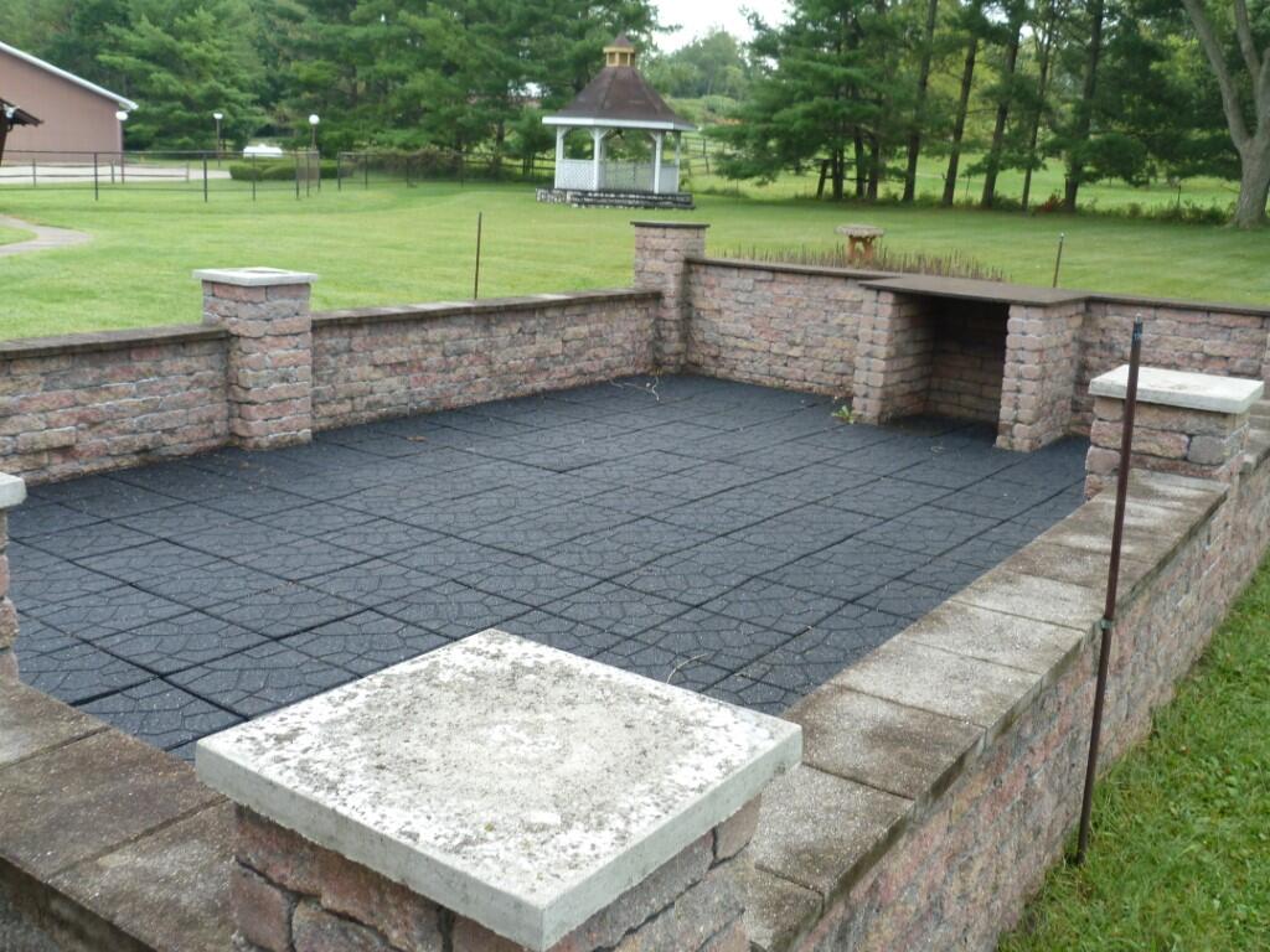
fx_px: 1211
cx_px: 635
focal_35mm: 33
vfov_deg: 42.9
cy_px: 476
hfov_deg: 55.4
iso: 80
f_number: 3
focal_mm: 5.9
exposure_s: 1/60
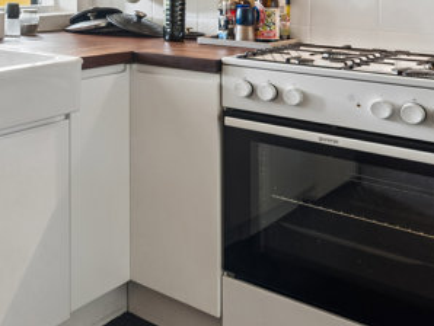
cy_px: -31
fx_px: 615
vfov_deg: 27.3
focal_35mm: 49
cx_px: -23
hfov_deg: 34.5
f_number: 10
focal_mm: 19
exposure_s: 1/3.33
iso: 200
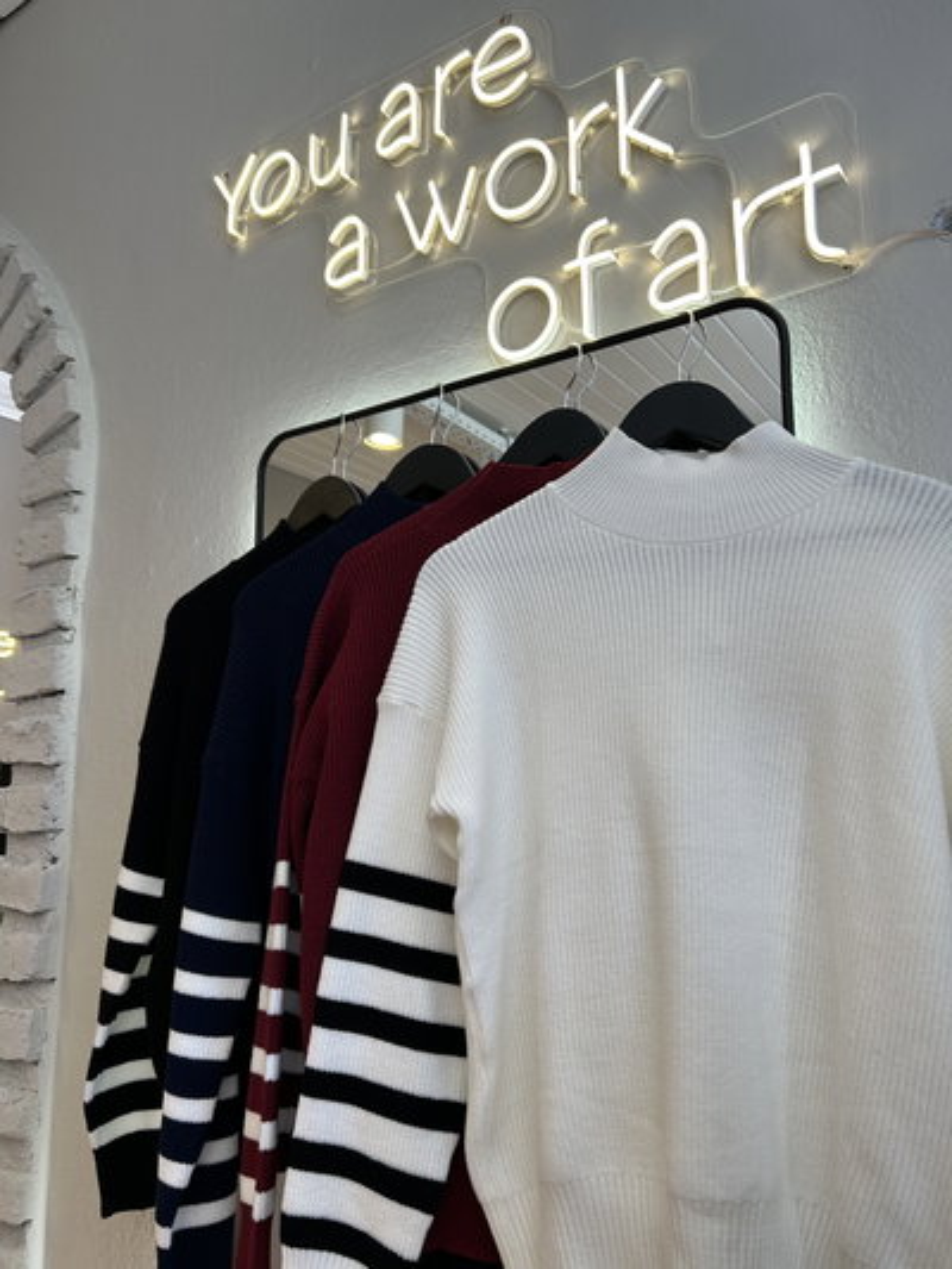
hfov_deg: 53.1
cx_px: 476
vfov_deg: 67.3
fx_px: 953
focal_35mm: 26
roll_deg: -0.4
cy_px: 634
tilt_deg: +9.6
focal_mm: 5.7
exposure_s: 1/121
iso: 40
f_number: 1.5
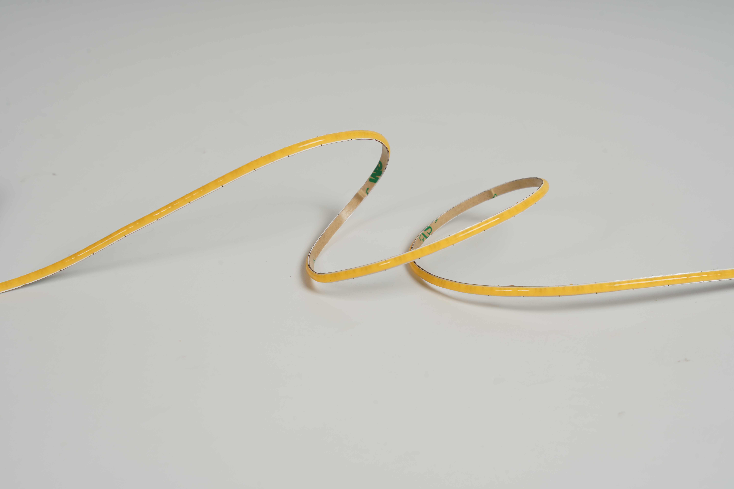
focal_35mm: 185
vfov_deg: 7.4
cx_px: 367
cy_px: 244
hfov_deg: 11.1
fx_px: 3772
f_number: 14
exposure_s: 1/125
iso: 100
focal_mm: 185
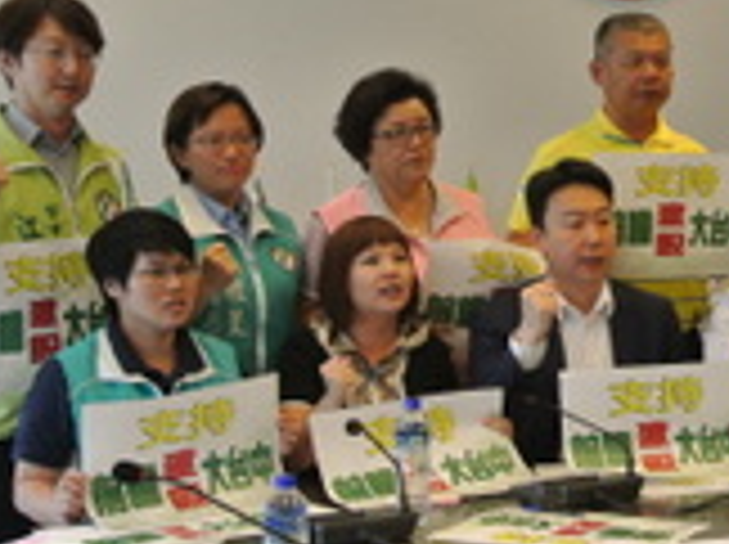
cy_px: 301
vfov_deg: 16.7
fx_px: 1851
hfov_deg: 21.0
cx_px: 837
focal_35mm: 88
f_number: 4
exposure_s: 1/40
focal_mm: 14
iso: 400
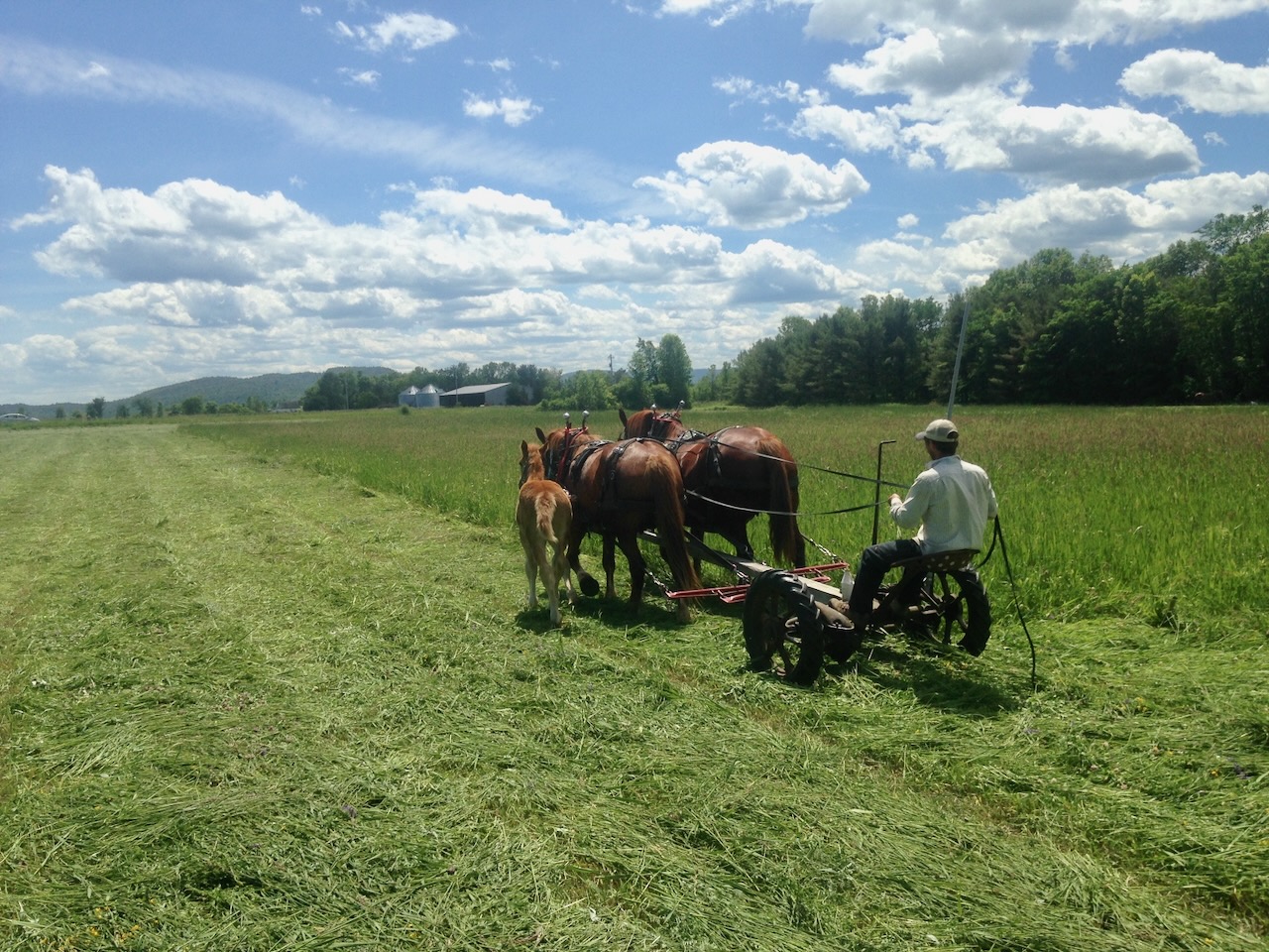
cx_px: 634
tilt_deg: -5.1
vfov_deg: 42.9
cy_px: 476
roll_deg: +3.1
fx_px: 1210
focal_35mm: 33
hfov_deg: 55.4
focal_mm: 4.12
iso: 50
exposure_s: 1/2169
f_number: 2.4
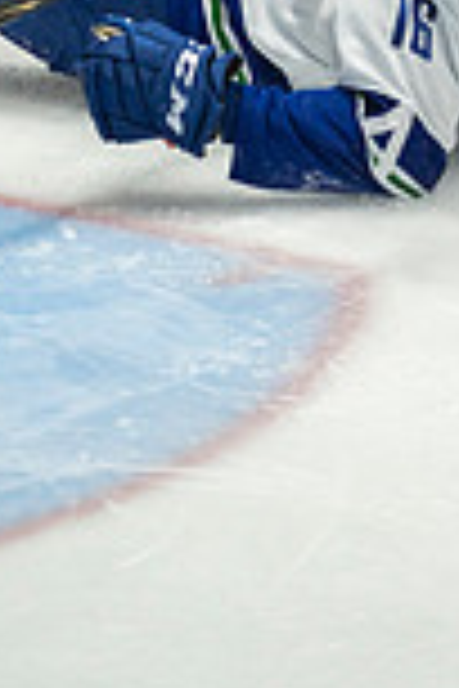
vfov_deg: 1.2
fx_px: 33829
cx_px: 356
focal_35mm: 1769
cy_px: -252
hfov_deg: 0.8
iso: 1600
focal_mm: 600
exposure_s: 1/640
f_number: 4
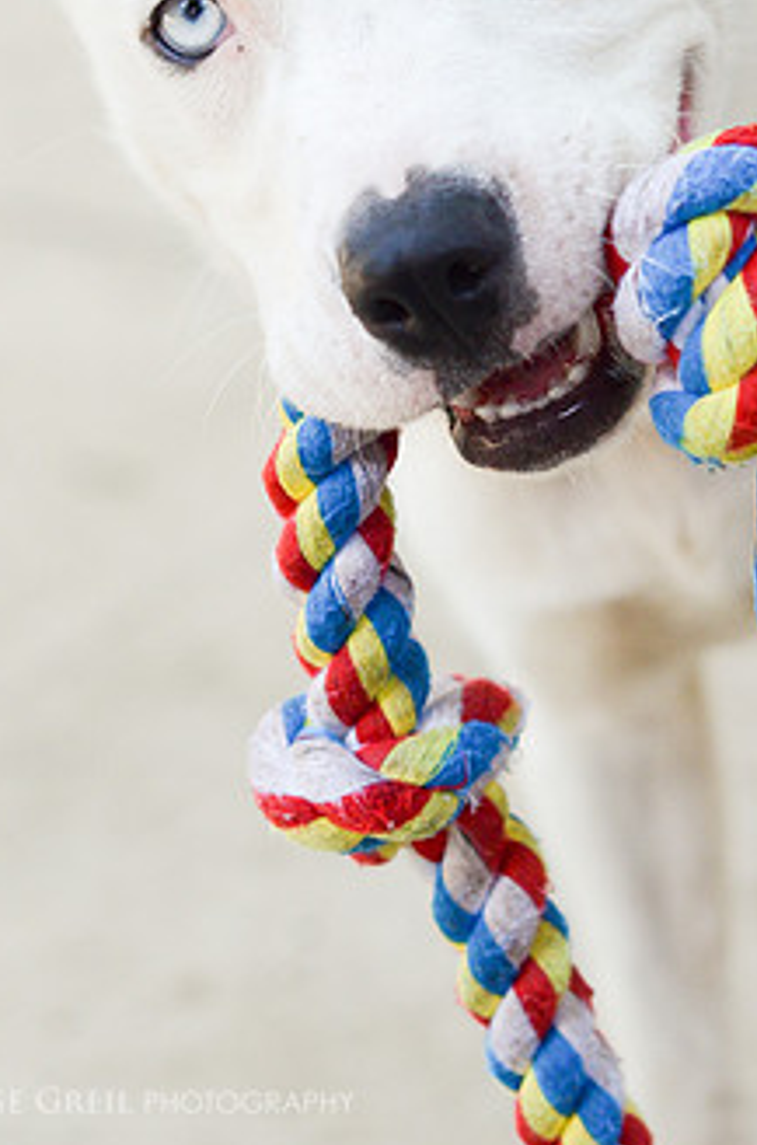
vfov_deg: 19.8
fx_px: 3266
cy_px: 391
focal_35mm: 103
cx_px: 415
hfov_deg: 13.2
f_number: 3.2
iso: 800
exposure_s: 1/4000
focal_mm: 50
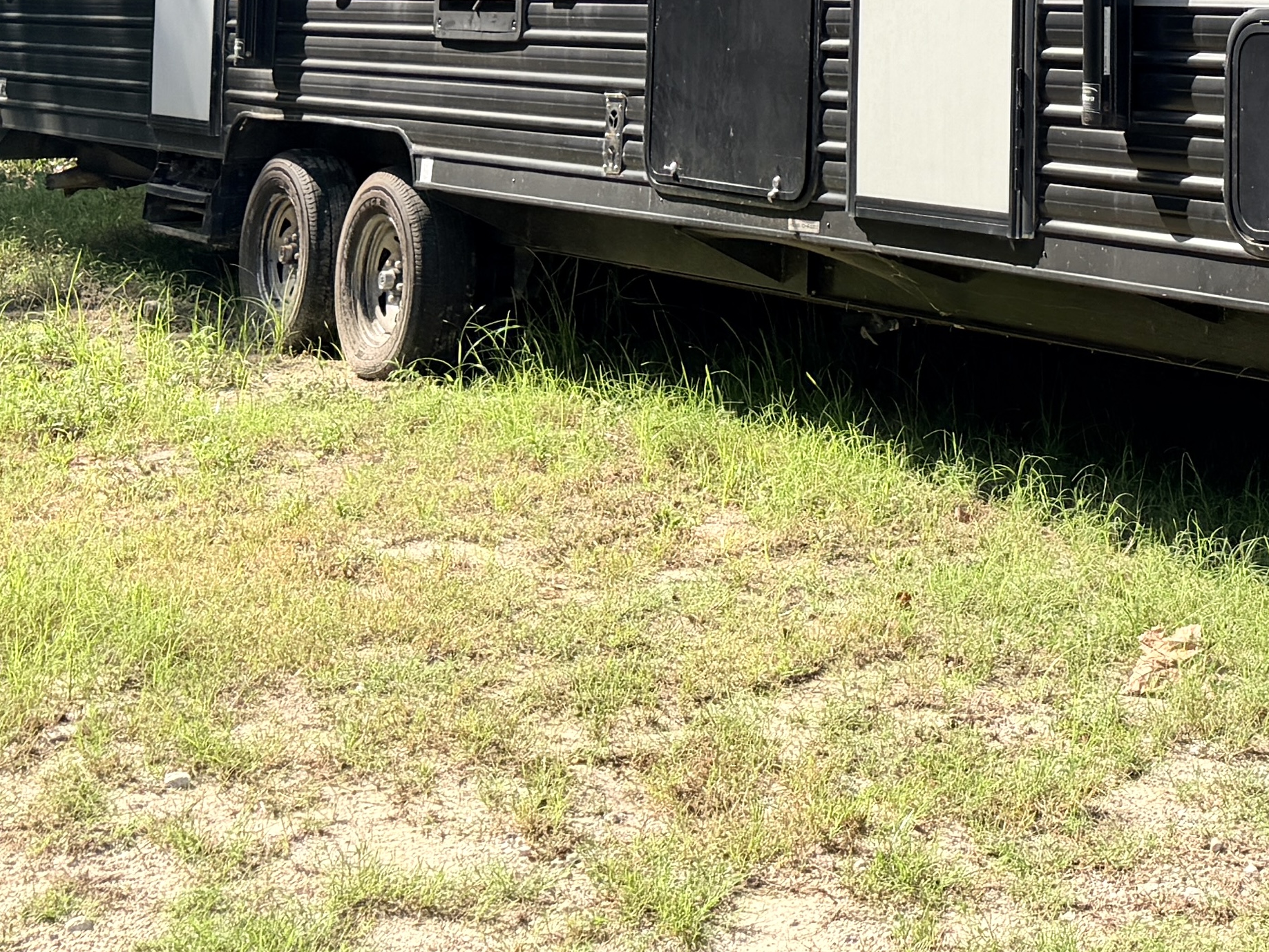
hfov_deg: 27.0
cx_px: 1266
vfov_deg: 20.4
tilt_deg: +2.3
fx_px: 2493
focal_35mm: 68
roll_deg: -2.1
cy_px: -163
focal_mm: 6.76
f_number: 1.78
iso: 80
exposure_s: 1/2110
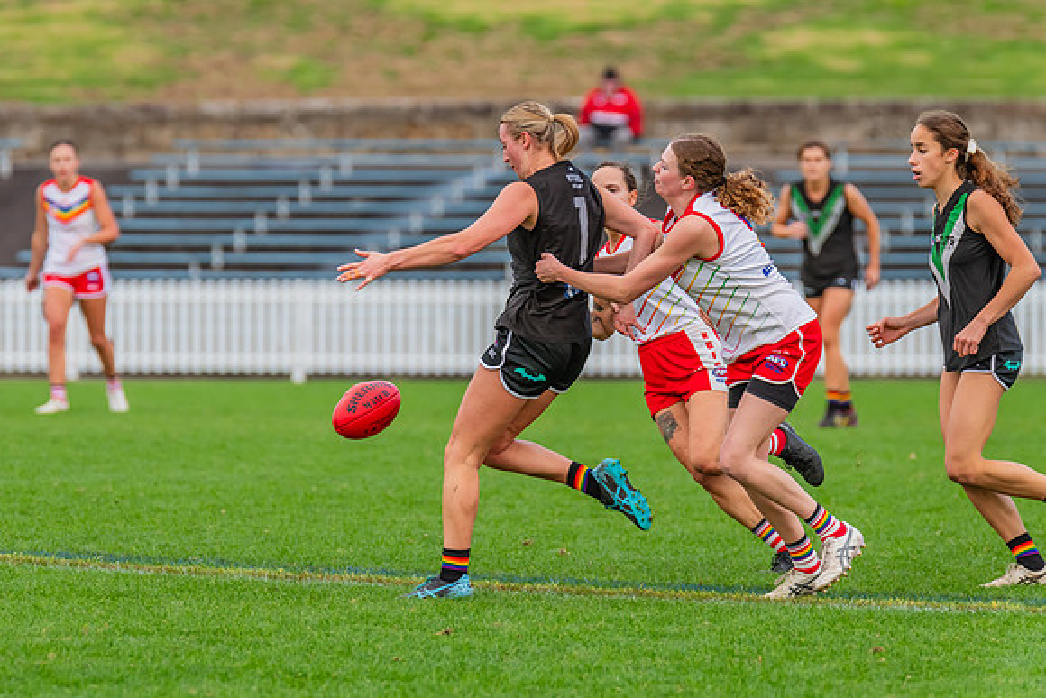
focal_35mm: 426
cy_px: 286
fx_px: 12383
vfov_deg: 3.2
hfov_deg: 4.8
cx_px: 429
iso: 800
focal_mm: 360
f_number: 6.3
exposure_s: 1/1000
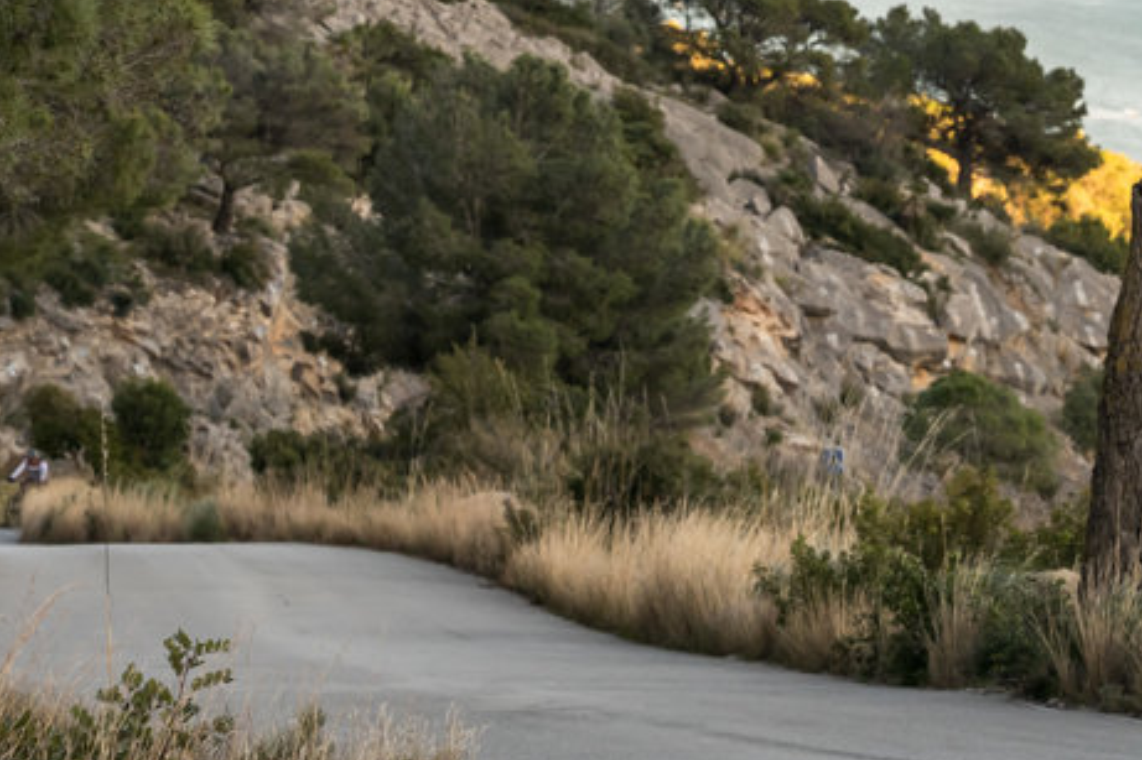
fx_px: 6500
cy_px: 25
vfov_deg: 6.7
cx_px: 1112
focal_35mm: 205
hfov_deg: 10.0
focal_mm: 70
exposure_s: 1/160
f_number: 5.6
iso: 160
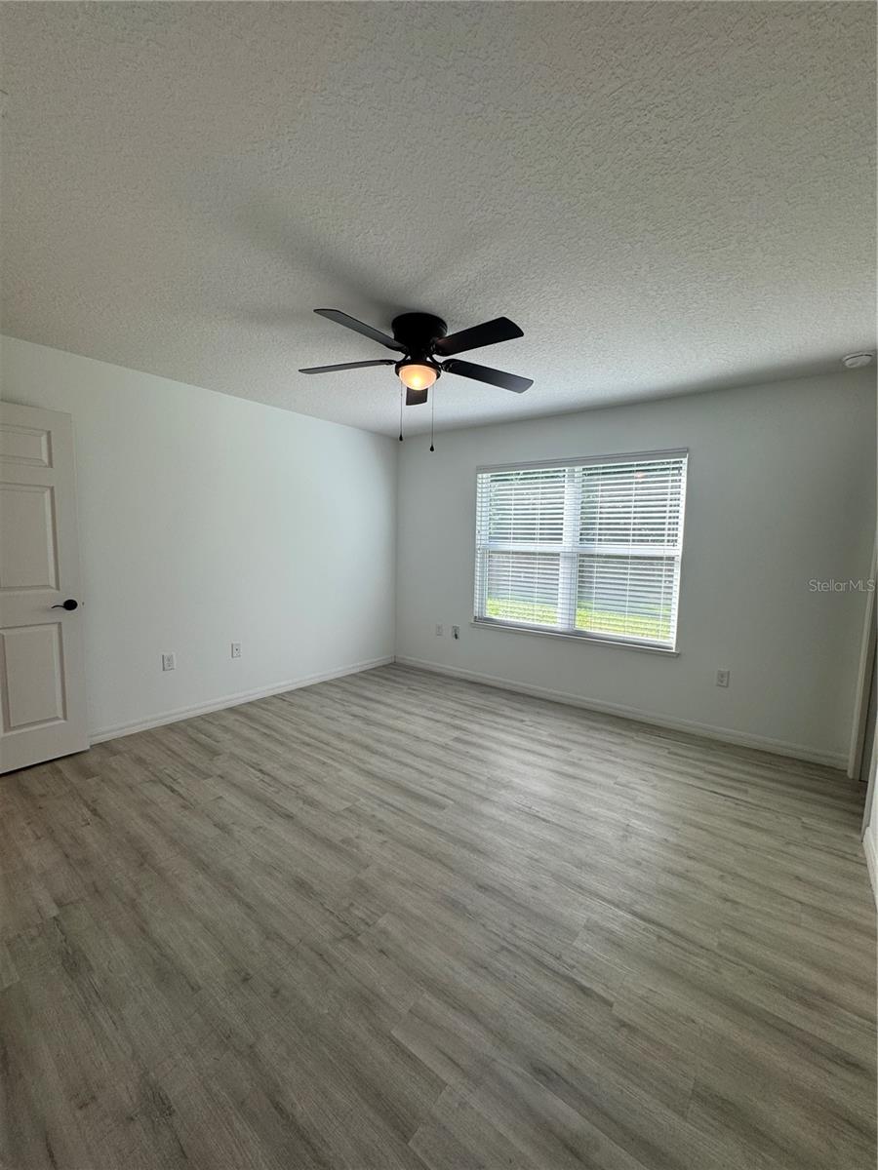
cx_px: 439
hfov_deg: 85.7
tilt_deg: -5.5
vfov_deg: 102.1
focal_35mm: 14
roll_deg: -2.0
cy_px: 585
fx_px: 473
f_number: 2.2
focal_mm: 2.22
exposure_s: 1/120
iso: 50
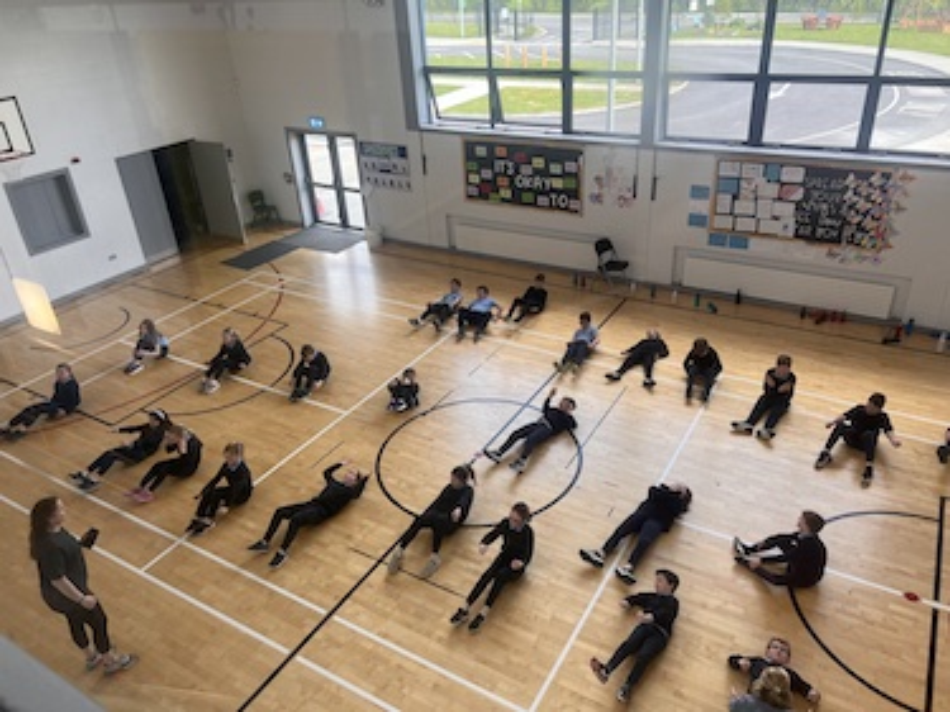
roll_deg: +3.4
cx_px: 475
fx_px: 713
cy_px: 356
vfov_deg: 53.0
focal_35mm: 26
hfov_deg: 67.3
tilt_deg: -29.3
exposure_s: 1/171
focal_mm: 5.7
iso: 50
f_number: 1.5
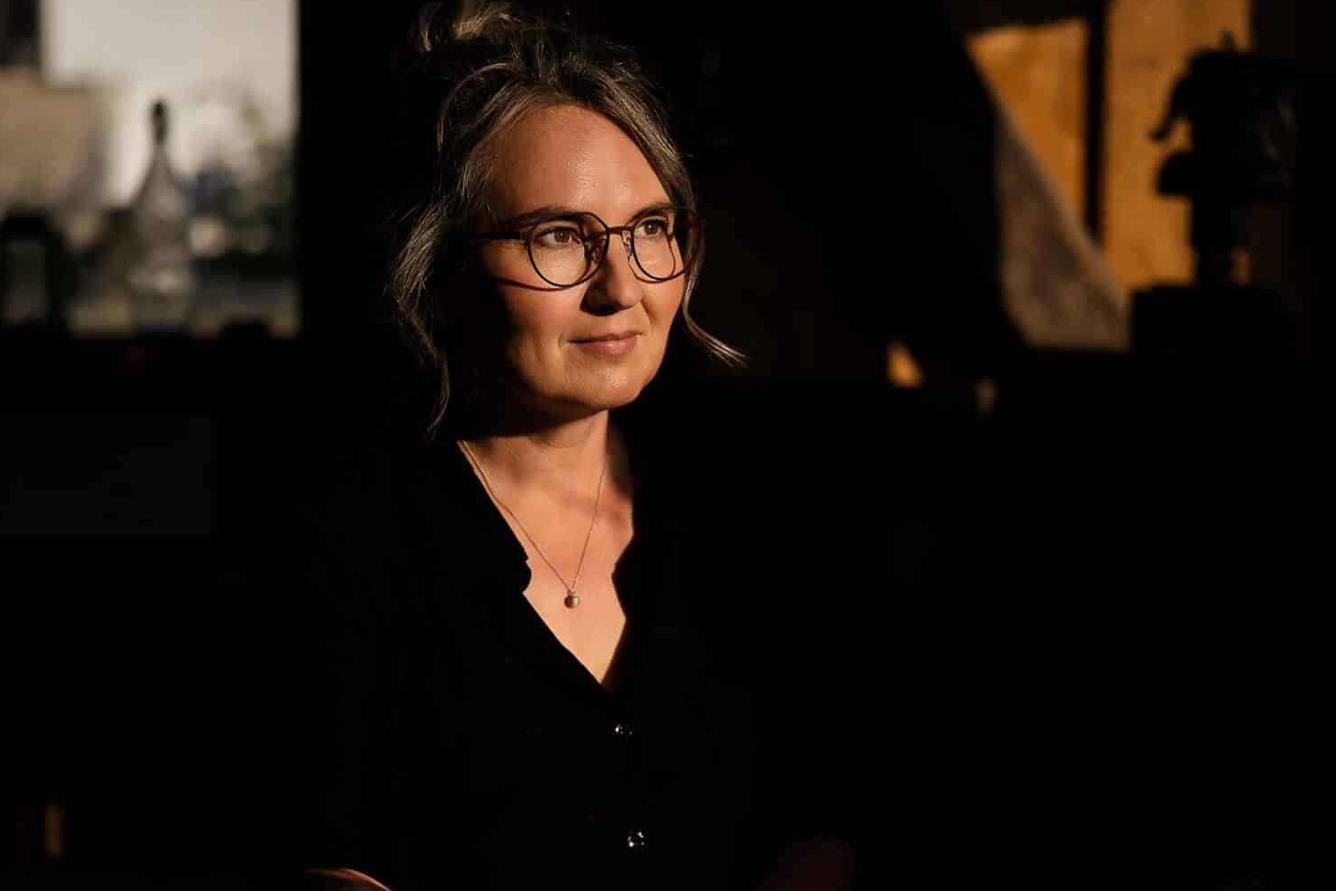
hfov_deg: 23.6
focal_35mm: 86
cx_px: 677
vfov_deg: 15.8
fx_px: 3192
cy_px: 695
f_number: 2
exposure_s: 1/4000
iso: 100
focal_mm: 50
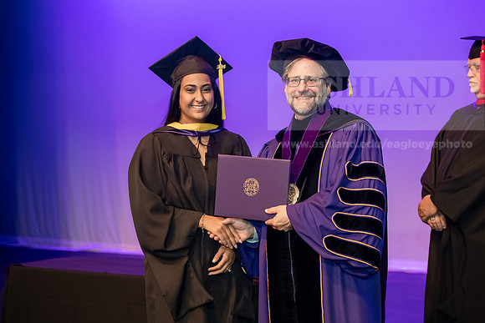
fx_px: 1051
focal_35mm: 78
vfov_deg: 17.5
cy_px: 162
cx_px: 242
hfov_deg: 26.0
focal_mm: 78
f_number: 4
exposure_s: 1/200
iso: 3200
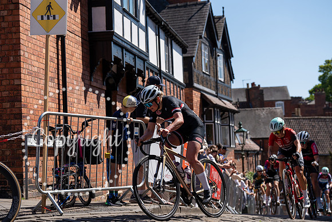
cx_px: 166
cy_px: 111
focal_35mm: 70
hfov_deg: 28.8
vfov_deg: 19.5
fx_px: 646
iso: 100
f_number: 4
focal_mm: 70
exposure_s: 1/1600
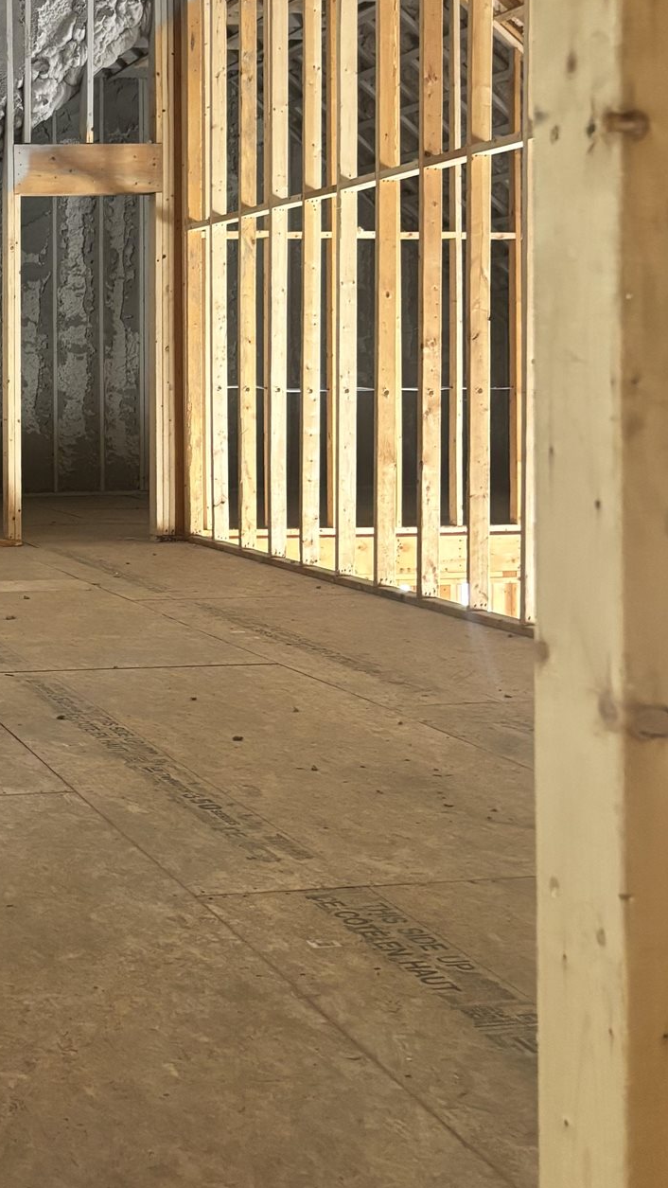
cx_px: -133
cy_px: 434
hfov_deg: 21.4
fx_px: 1637
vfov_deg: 39.6
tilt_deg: -1.1
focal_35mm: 52
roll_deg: +0.8
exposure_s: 1/60
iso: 400
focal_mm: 5.96
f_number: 1.6
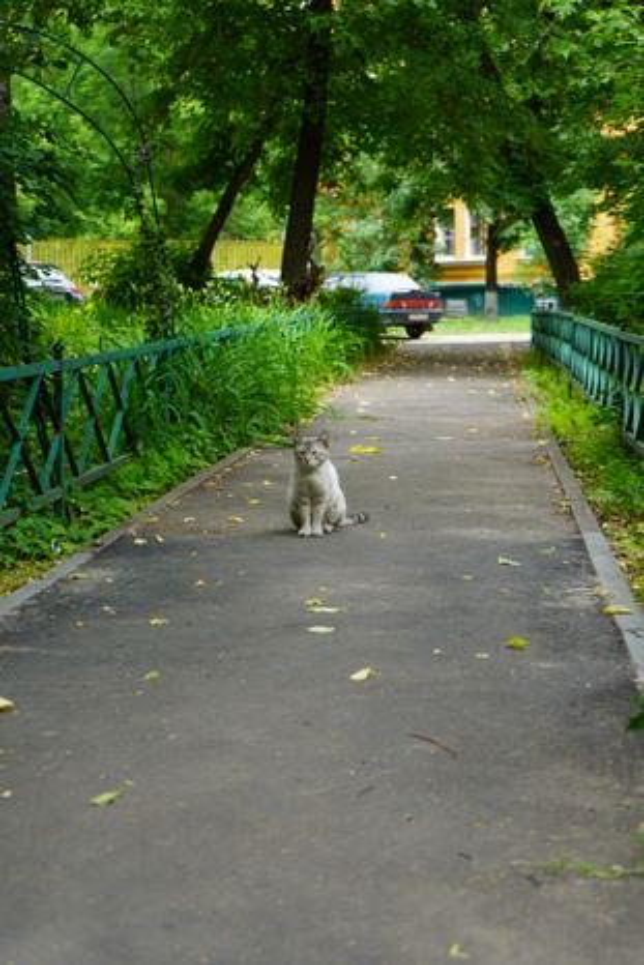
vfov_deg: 28.8
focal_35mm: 70
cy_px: 482
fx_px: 1877
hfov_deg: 19.5
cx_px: 322
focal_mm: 70
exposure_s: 1/80
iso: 160
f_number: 5.6
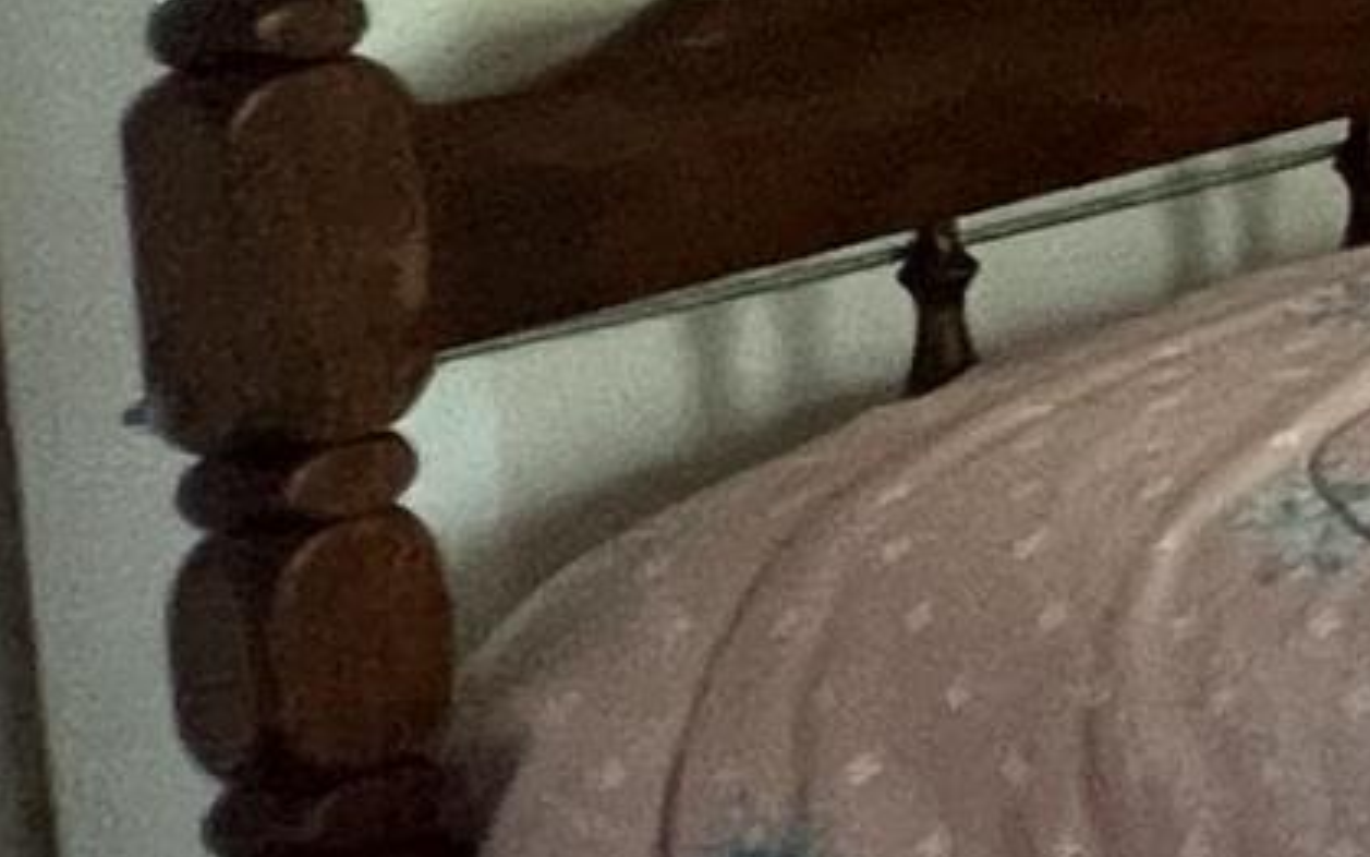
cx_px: 4810
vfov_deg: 12.2
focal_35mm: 101
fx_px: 3772
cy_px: -533
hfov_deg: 9.5
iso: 320
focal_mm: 1.57
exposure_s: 1/60
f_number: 1.8
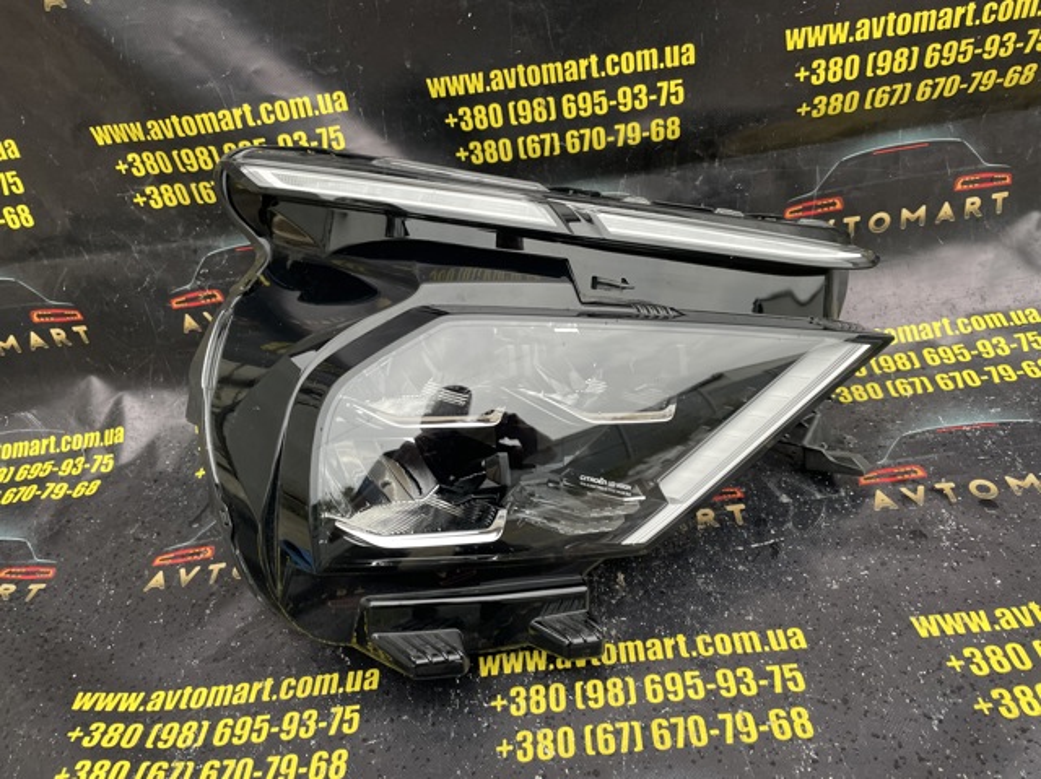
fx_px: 781
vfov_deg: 53.0
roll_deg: +10.0
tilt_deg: -30.7
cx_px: 520
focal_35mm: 26
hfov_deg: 67.3
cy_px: 390
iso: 100
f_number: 1.6
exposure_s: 1/121
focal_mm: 4.2
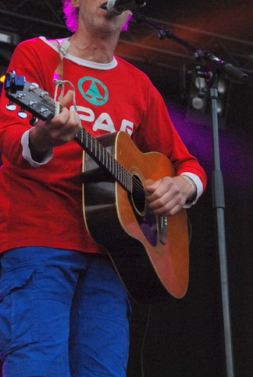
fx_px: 1377
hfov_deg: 10.5
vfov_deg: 15.6
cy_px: 136
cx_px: 94
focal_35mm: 131
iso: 1600
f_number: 5.3
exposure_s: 1/800
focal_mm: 66
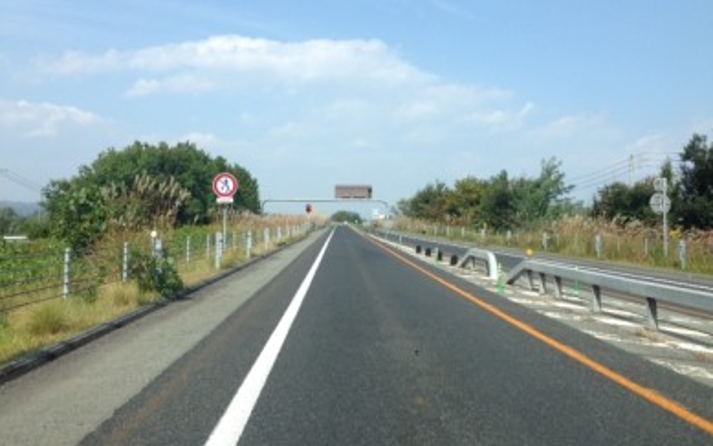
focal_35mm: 36
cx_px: 361
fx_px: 699
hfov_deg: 54.0
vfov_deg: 35.3
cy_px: 224
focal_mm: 4.12
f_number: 2.4
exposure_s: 1/1106
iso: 50
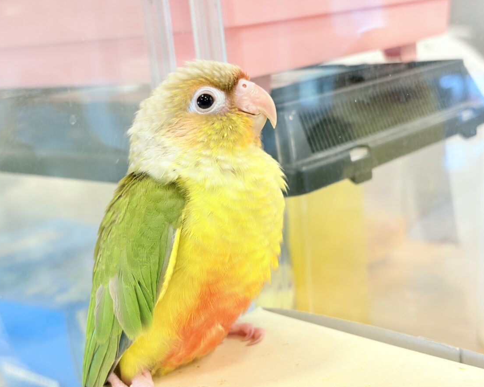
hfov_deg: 34.1
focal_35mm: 55
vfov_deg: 27.6
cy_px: 195
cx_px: 228
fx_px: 788
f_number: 1.6
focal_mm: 5.96
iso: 64
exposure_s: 1/50
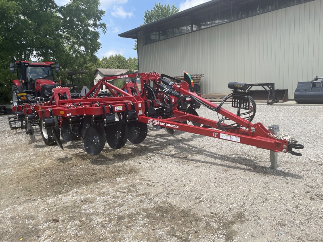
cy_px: 121
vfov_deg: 53.1
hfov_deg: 67.3
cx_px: 162
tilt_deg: -6.0
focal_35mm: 26
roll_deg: +2.4
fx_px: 243
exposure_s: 1/2353
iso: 32
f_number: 1.6
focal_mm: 4.2
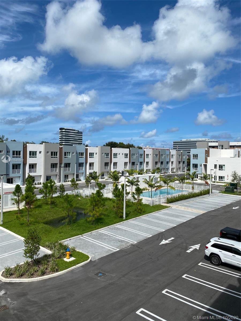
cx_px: 120
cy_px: 160
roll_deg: -1.4
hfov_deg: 53.1
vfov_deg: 67.3
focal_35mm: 26
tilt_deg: -1.0
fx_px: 241
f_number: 1.8
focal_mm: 4.25
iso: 32
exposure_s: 1/5495
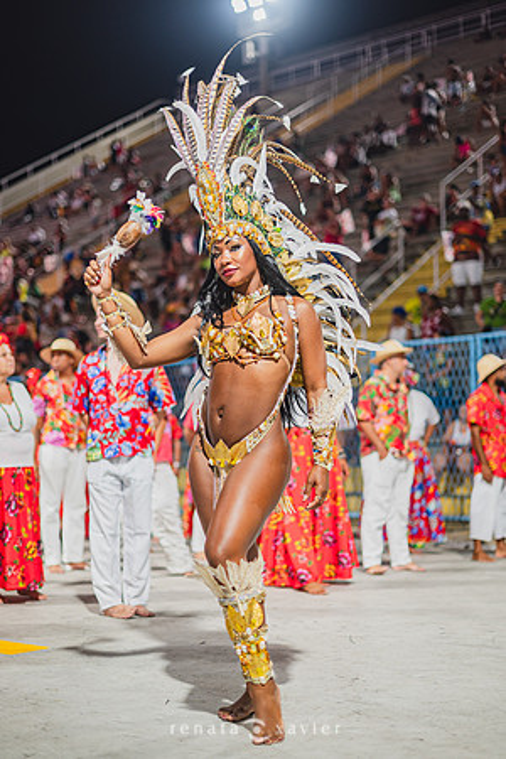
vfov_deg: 39.6
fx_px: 1054
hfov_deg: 27.0
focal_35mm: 50
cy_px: 380
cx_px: 253
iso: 320
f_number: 1.8
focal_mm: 50
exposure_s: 1/320
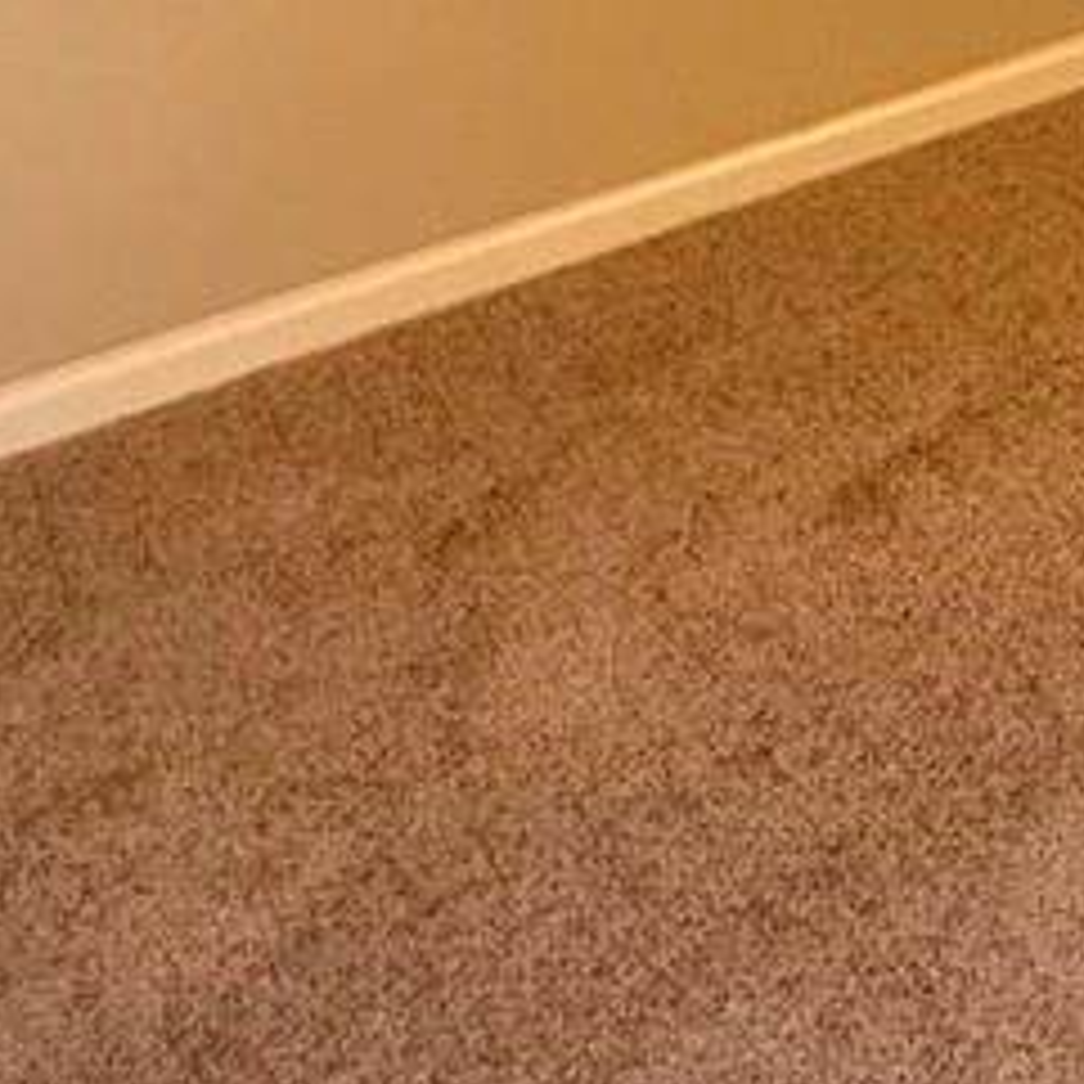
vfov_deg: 20.4
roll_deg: +1.2
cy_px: -558
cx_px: 2271
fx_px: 2551
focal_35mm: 72
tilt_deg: -12.0
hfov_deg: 16.7
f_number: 2.2
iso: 160
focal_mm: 2.22
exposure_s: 1/60
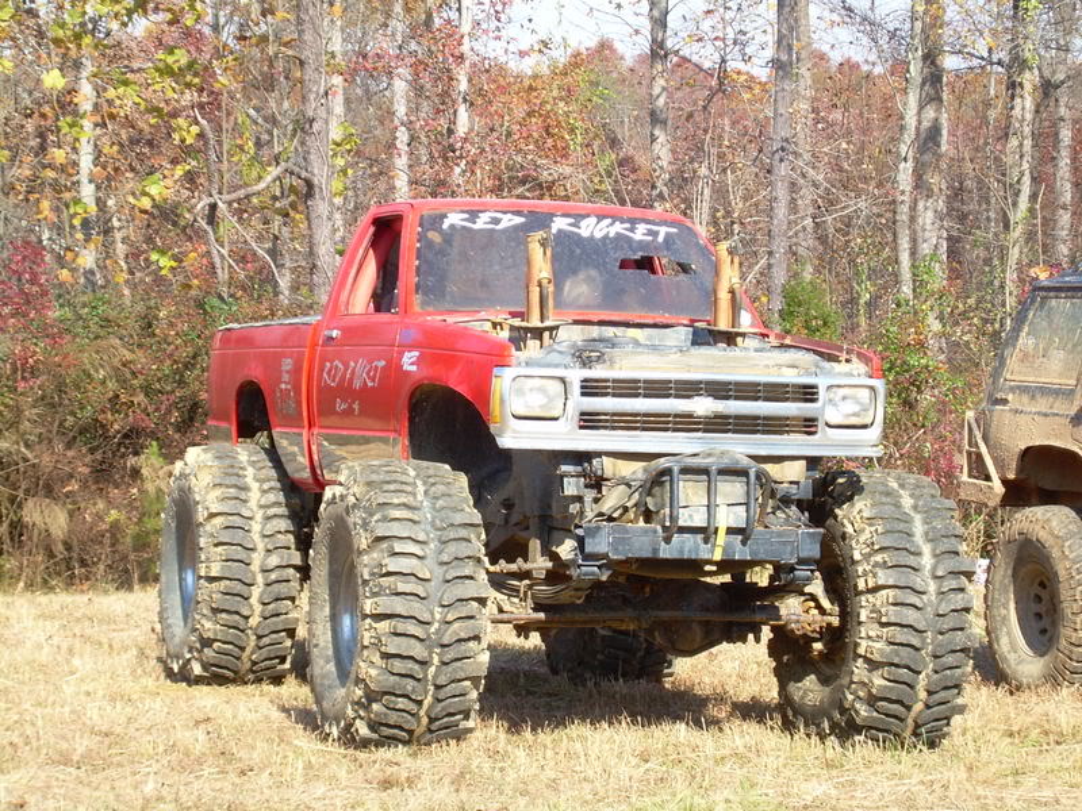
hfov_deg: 17.9
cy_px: 406
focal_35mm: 110
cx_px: 541
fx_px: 3438
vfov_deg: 13.5
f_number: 4.9
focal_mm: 18.9
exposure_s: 1/162
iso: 50
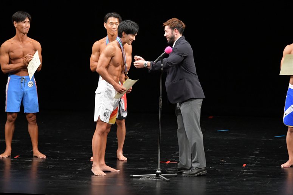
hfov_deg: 8.1
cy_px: 98
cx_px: 146
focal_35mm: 255
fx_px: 2074
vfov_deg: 5.4
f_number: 5.6
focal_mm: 170
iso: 3200
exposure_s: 1/400
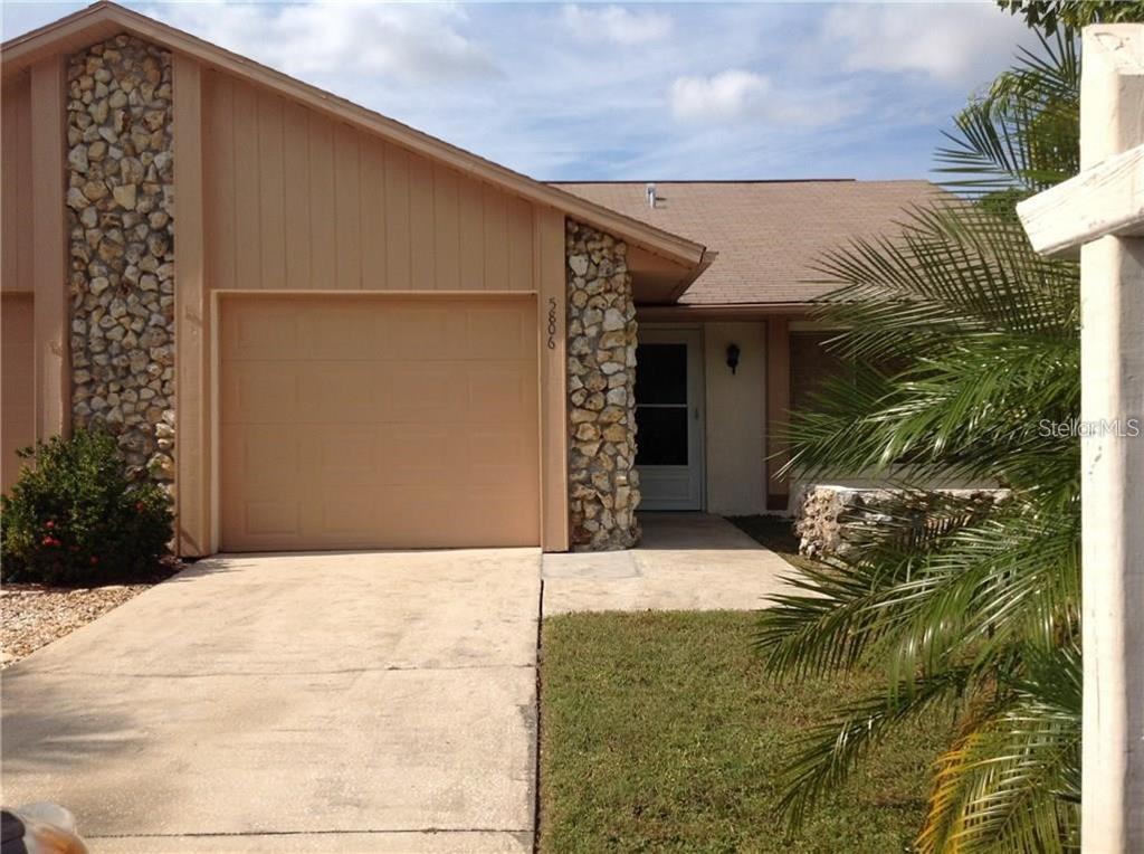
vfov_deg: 40.6
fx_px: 1155
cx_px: 572
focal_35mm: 35
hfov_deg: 52.7
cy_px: 427
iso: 50
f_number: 2.4
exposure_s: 1/2326
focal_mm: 4.28
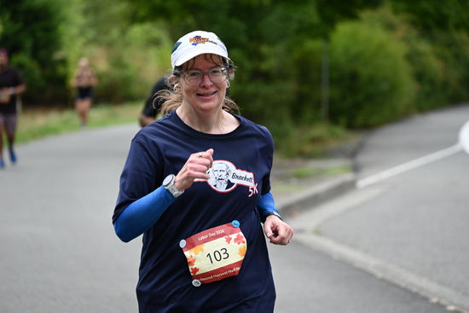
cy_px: 156
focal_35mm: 200
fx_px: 2606
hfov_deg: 10.3
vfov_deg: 6.9
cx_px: 234
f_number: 6.3
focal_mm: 200
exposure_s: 1/400
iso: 400
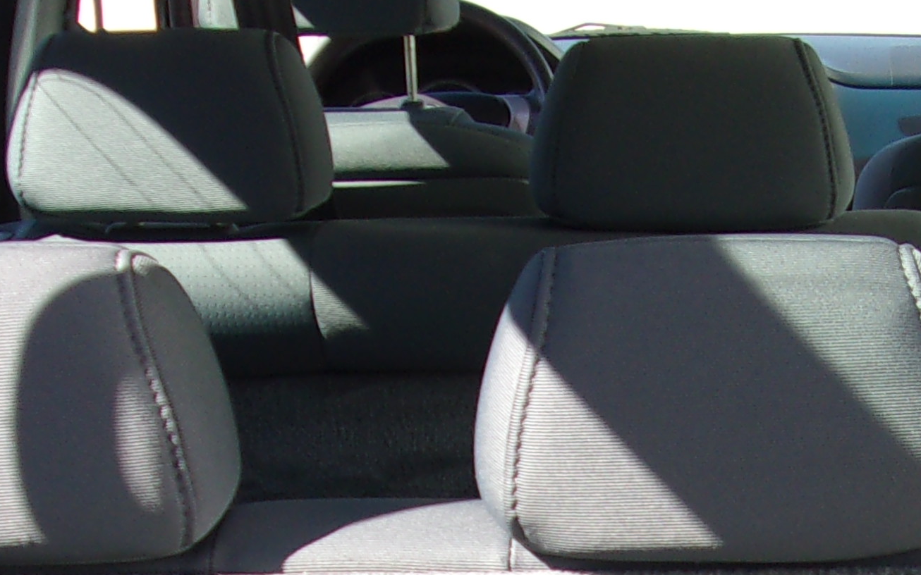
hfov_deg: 20.4
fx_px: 2535
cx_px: 730
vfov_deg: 12.4
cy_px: 808
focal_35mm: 101
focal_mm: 4.9
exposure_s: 1/240
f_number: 3
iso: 80
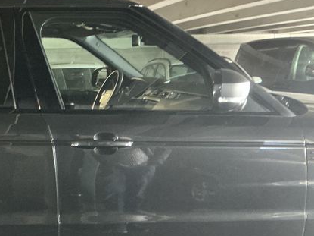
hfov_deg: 33.4
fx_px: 490
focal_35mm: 54
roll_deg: -0.1
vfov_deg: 26.8
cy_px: 169
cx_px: 21
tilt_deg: -11.1
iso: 400
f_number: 1.8
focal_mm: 3
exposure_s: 1/30
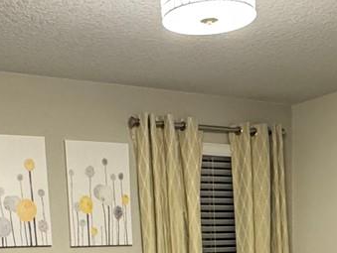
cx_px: 180
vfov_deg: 19.9
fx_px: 643
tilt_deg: -10.4
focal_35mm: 66
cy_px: 356
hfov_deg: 29.4
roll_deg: +1.4
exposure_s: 1/60
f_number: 2.2
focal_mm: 2.22
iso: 640
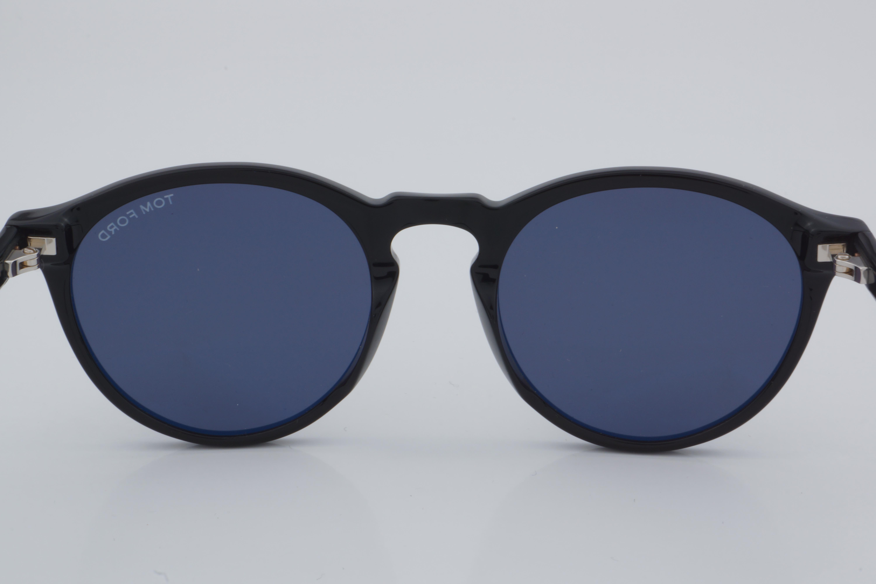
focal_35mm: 75
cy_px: 292
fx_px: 1825
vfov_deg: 18.2
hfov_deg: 27.0
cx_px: 438
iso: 100
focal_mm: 50
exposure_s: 1/4
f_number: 32
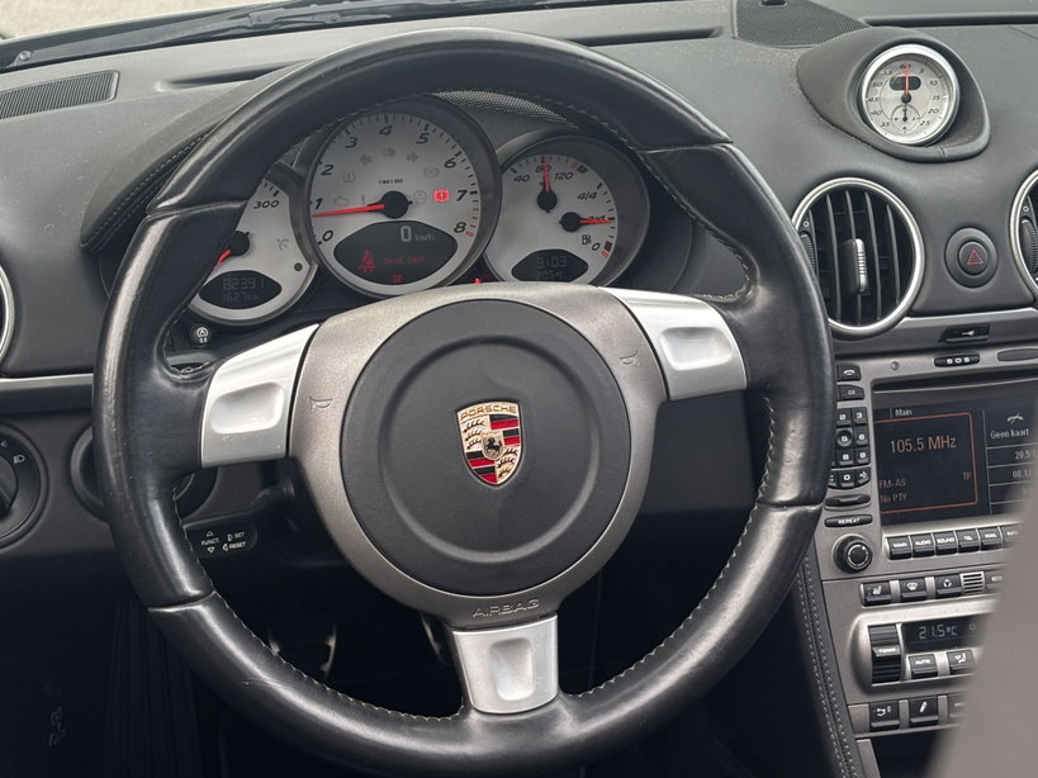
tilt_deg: -21.3
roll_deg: -0.6
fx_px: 1949
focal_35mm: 65
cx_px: 477
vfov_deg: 22.6
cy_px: 398
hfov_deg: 29.8
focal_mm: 5.96
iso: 50
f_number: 1.6
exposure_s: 1/87
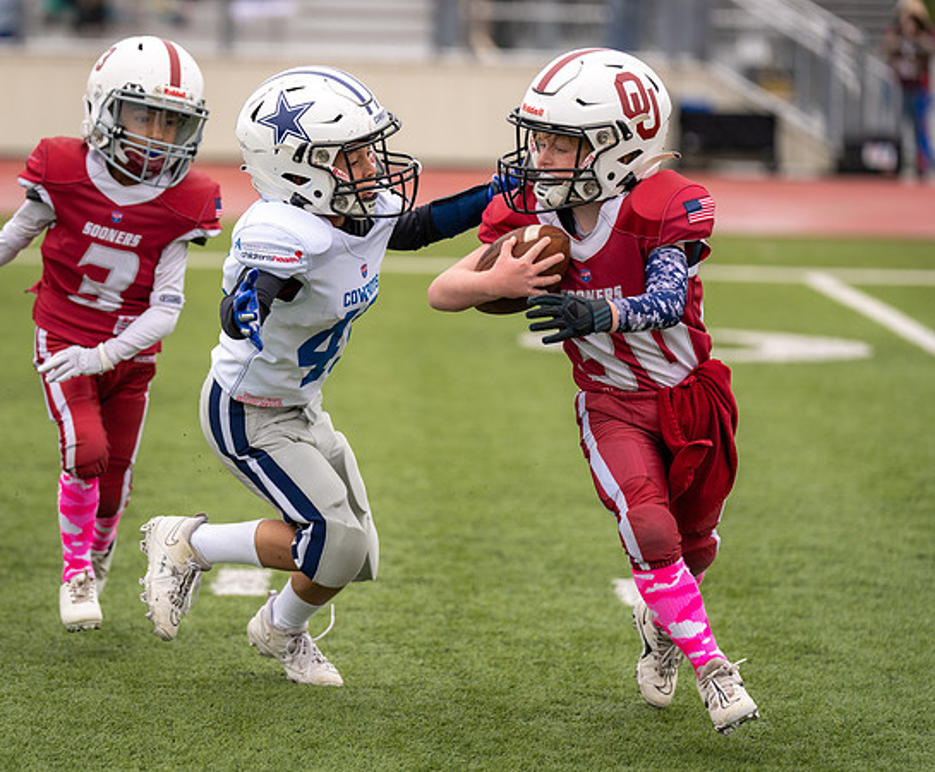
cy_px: 349
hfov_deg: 9.9
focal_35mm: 192
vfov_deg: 8.2
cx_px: 271
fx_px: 5372
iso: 160
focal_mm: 144
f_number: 2.8
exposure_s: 1/1250
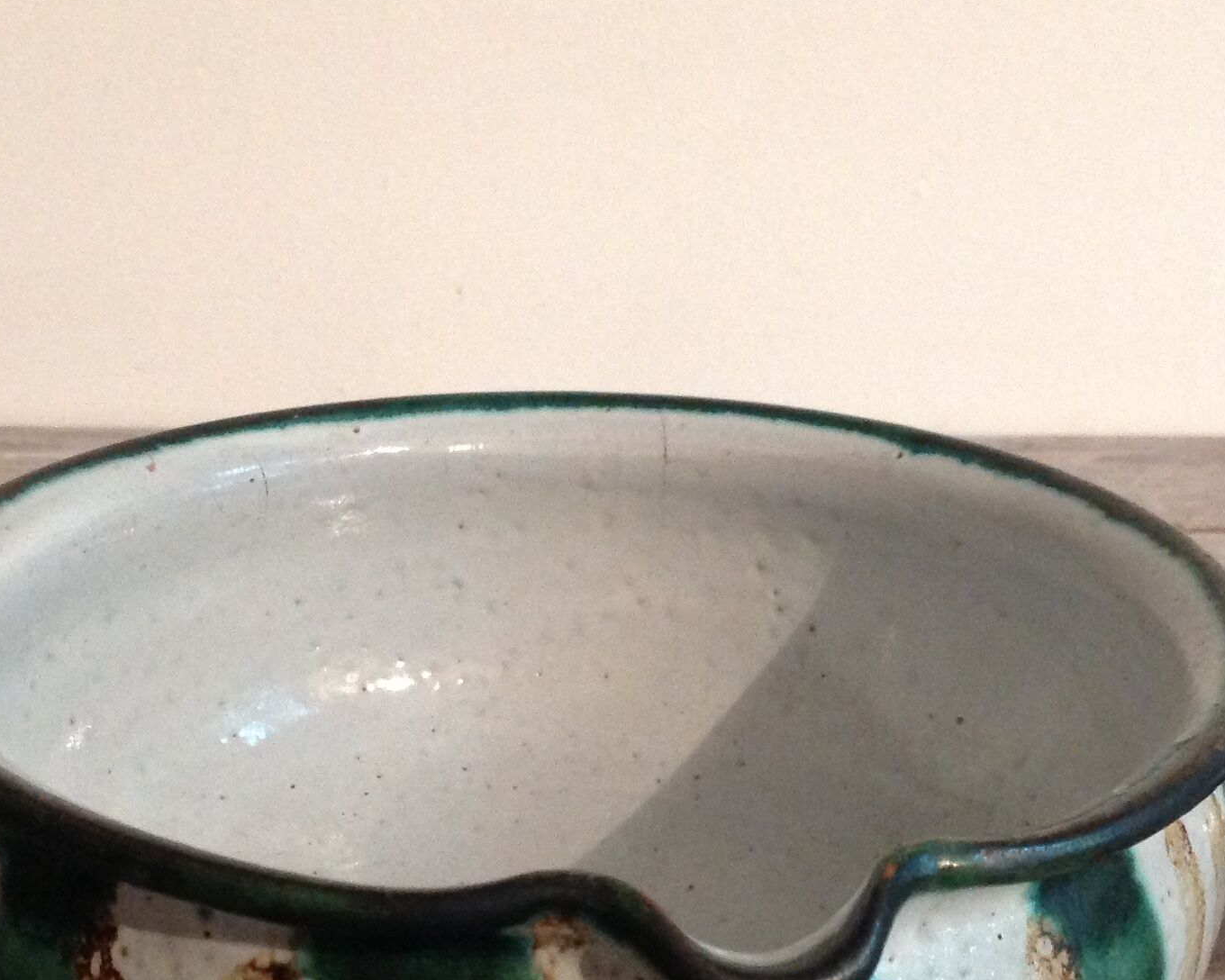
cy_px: 721
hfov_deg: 29.1
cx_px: 640
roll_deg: -0.7
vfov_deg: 23.3
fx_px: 2357
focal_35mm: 65
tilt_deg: -23.6
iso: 400
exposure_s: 1/15
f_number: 2.4
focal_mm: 4.28
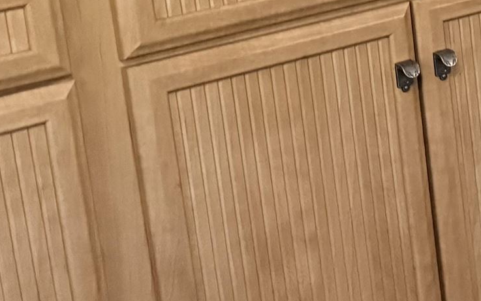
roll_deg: +1.8
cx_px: 985
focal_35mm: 106
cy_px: -76
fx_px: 1390
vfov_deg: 12.0
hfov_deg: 15.4
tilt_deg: -9.6
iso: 800
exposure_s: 1/30
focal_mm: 6.76
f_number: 1.78
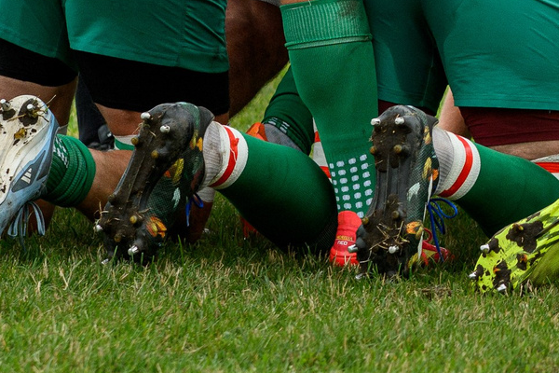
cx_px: 920
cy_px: -285
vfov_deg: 3.7
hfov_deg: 5.5
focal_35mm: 367
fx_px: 5698
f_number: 5.6
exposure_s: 1/1600
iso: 640
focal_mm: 86
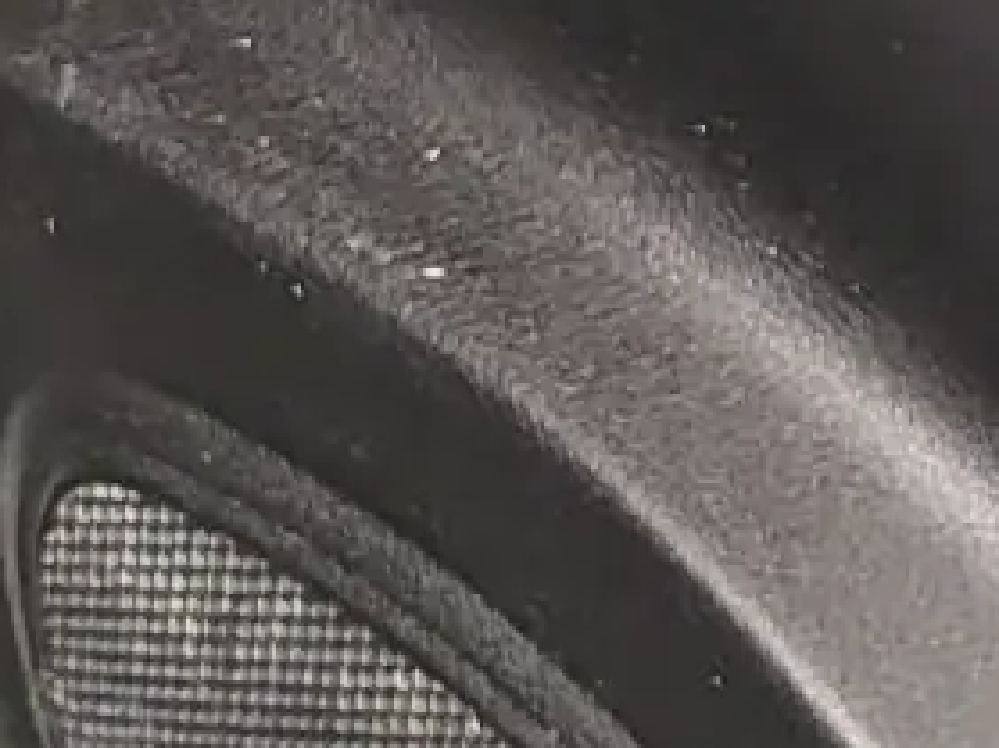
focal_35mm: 179
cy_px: -1467
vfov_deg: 7.4
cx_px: 1887
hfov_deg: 10.3
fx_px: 5164
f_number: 1.8
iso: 200
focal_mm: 5.4
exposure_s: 1/100
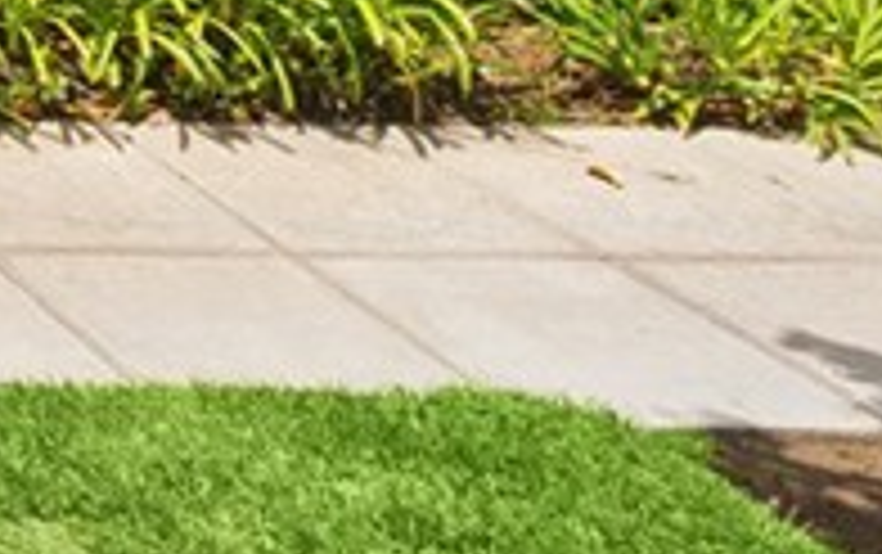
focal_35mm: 85
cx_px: -1310
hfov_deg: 14.3
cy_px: -772
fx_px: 2046
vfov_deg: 12.3
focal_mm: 16
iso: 100
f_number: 9
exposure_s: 1/100
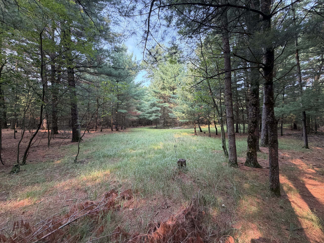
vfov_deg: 85.7
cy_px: 122
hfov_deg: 102.1
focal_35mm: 14
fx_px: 131
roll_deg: -0.2
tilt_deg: -0.5
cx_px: 162
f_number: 2.2
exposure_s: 1/121
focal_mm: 2.22
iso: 160
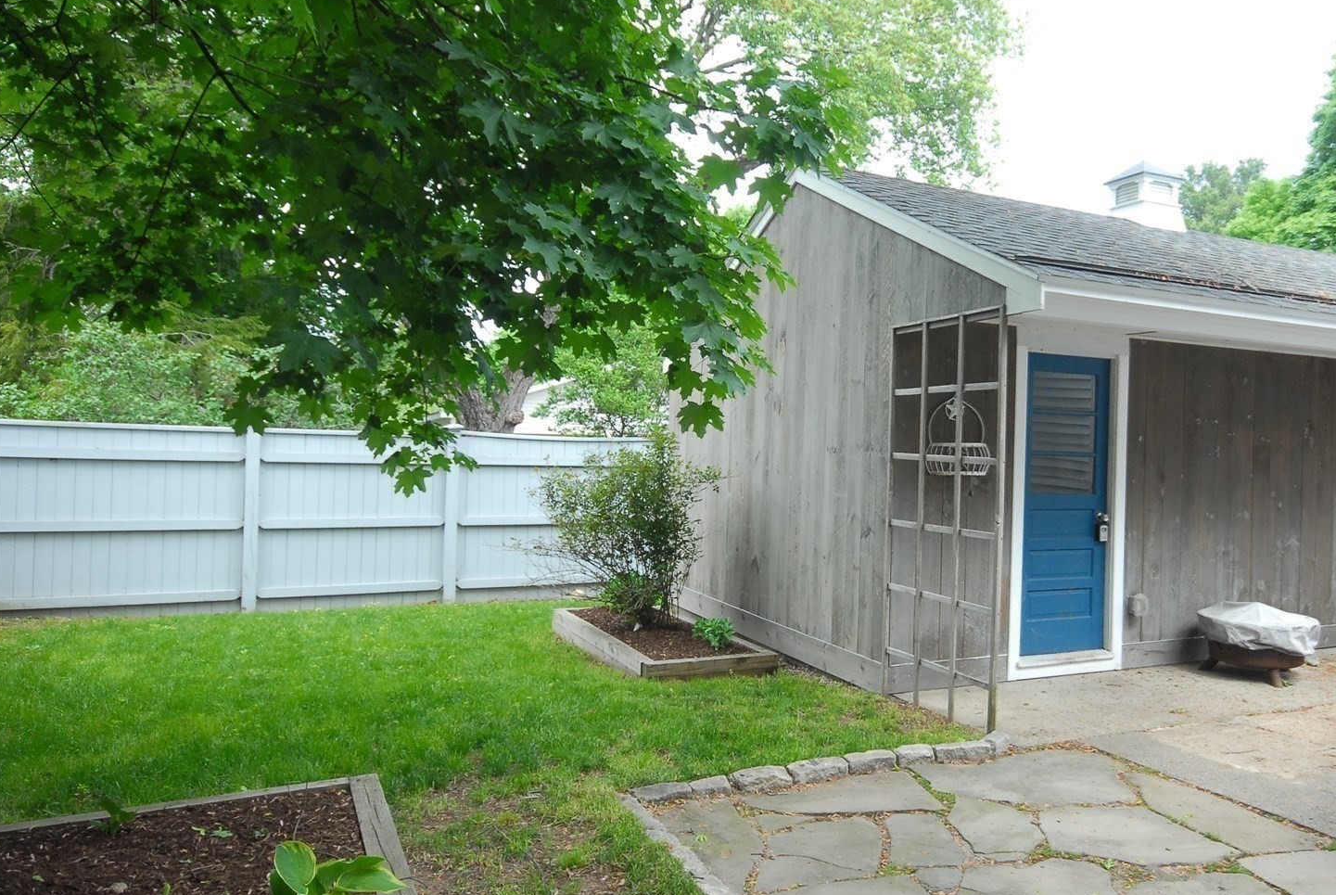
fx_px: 1030
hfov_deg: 64.4
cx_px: 877
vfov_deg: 47.0
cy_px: 429
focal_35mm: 28
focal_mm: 13
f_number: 8
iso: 400
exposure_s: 1/100
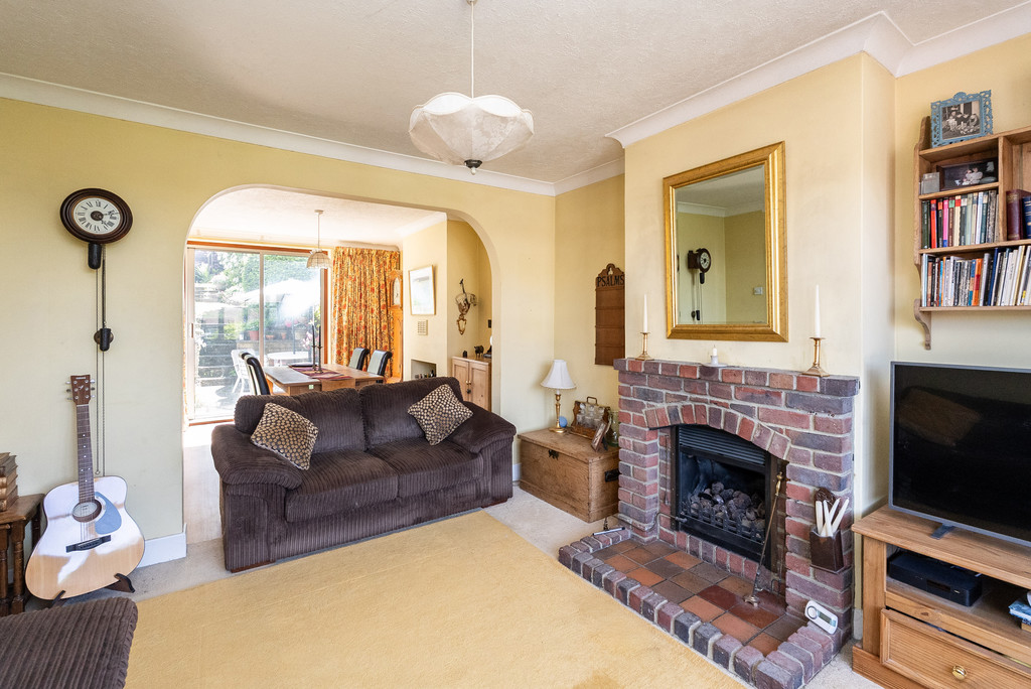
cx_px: 516
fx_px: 458
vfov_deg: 73.8
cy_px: 344
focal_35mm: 16
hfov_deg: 96.7
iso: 2000
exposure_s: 1/160
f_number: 7.1
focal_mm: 16
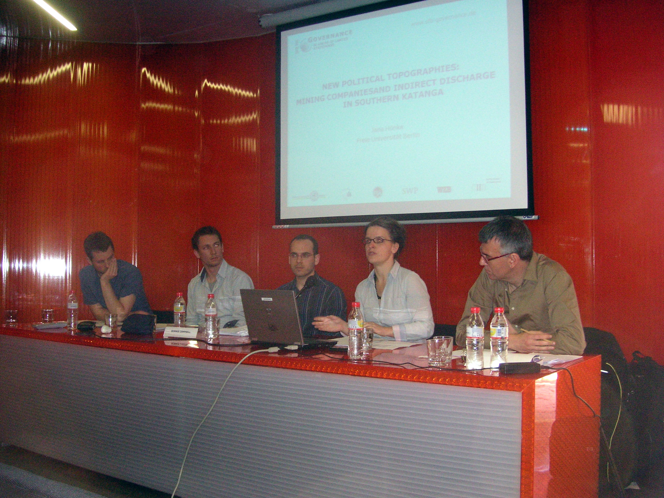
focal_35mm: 37
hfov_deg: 50.1
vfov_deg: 38.7
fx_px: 710
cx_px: 332
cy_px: 249
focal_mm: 6.1
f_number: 2.8
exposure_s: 1/45
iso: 160
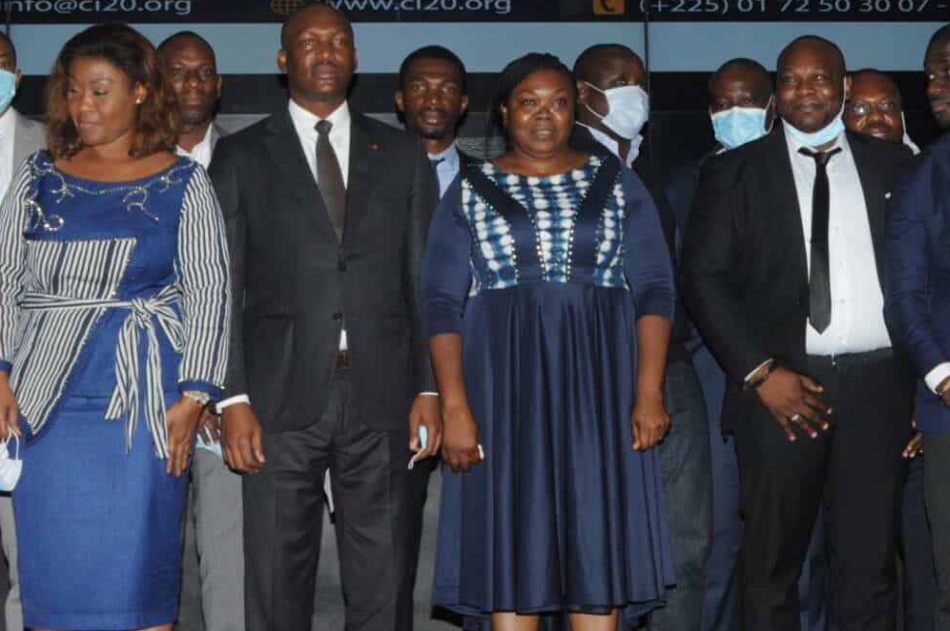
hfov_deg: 27.0
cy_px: 205
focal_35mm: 75
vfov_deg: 18.1
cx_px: 452
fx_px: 1977
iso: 800
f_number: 10
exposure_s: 1/250
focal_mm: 24
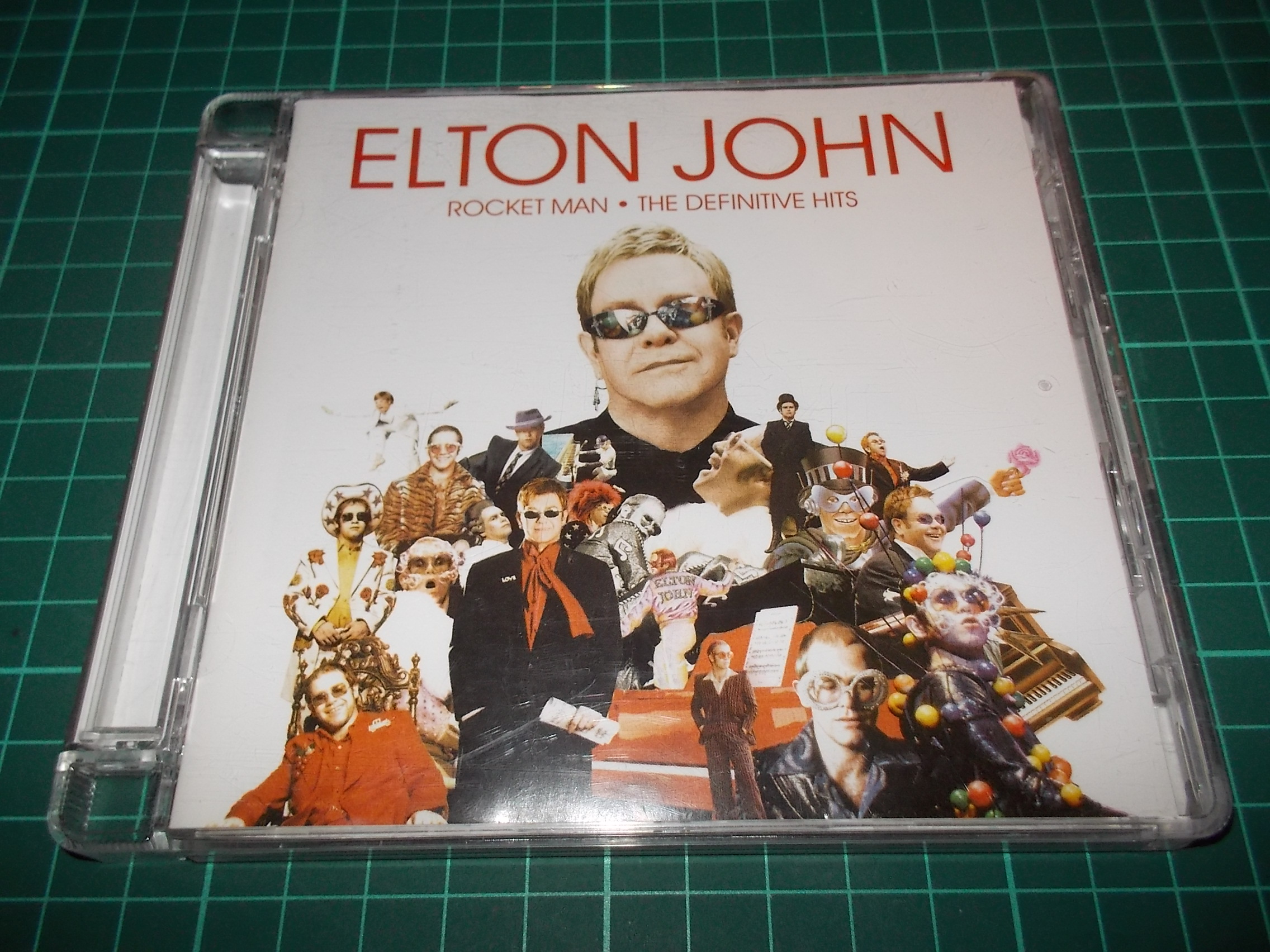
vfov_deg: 48.2
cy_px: 476
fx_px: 1064
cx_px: 635
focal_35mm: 29
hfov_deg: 61.7
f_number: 3.3
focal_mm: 4.1
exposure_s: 1/30
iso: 200
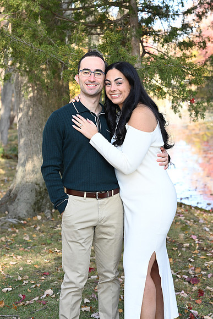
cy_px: 160
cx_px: 106
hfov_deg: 16.1
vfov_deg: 23.9
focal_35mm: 85
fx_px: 754
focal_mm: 85
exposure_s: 1/160
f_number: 6.3
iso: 320
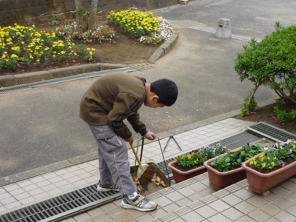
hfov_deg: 38.9
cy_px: 111
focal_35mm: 49
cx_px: 148
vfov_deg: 29.7
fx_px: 419
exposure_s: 1/200
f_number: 2.9
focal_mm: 6.3
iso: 100
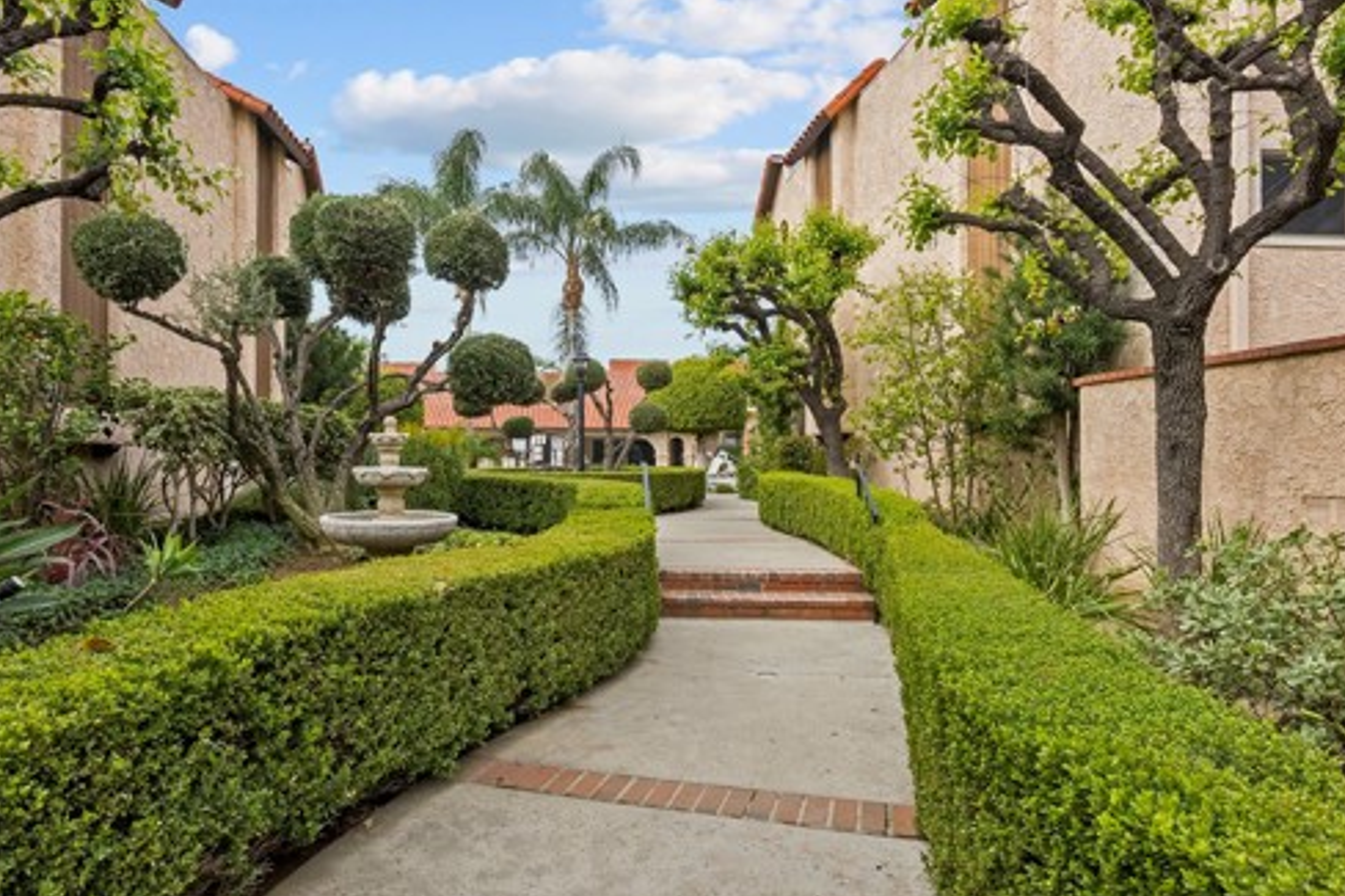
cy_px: 470
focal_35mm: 21
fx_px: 784
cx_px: 584
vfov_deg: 59.4
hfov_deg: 80.8
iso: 250
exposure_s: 1/640
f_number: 6.3
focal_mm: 16
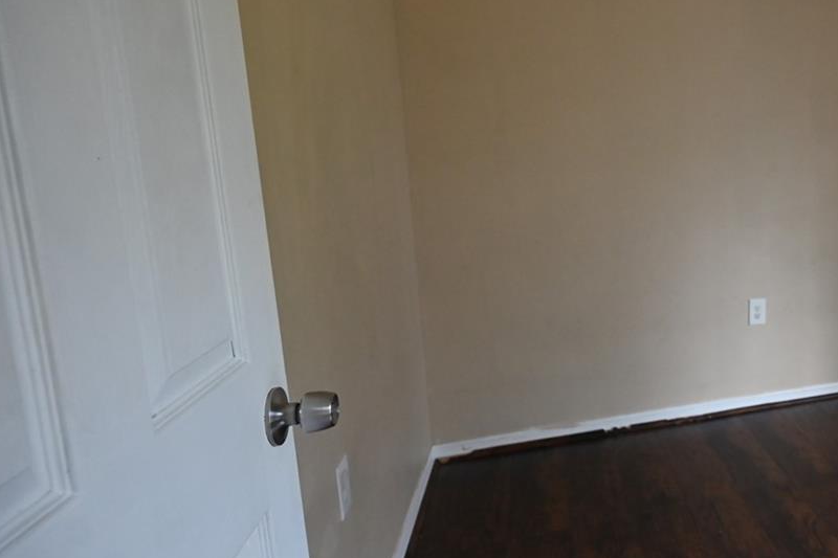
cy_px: 235
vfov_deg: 46.2
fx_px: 652
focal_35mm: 28
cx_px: 795
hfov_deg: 54.4
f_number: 4
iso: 2000
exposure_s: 1/125
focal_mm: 14
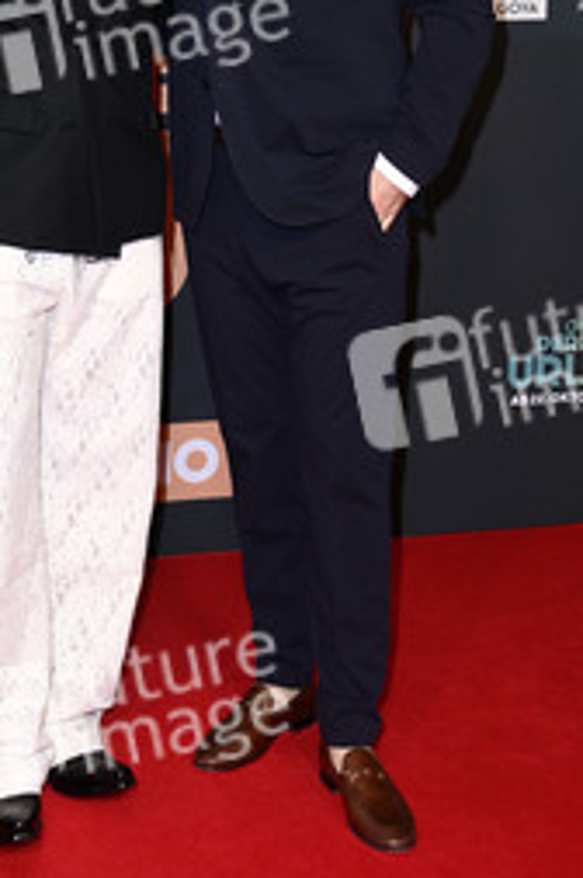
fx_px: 2119
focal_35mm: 87
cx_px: 212
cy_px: 194
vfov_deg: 23.1
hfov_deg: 15.6
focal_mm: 55
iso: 1250
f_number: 5.6
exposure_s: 1/250
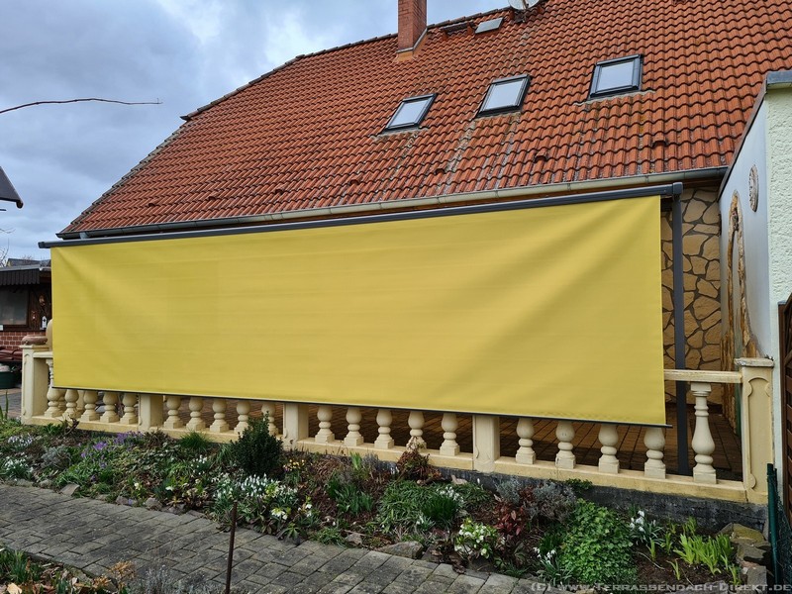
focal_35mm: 26
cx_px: 396
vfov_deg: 53.1
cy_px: 297
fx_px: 595
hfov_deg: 67.3
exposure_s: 1/656
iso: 50
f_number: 1.8
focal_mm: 5.4
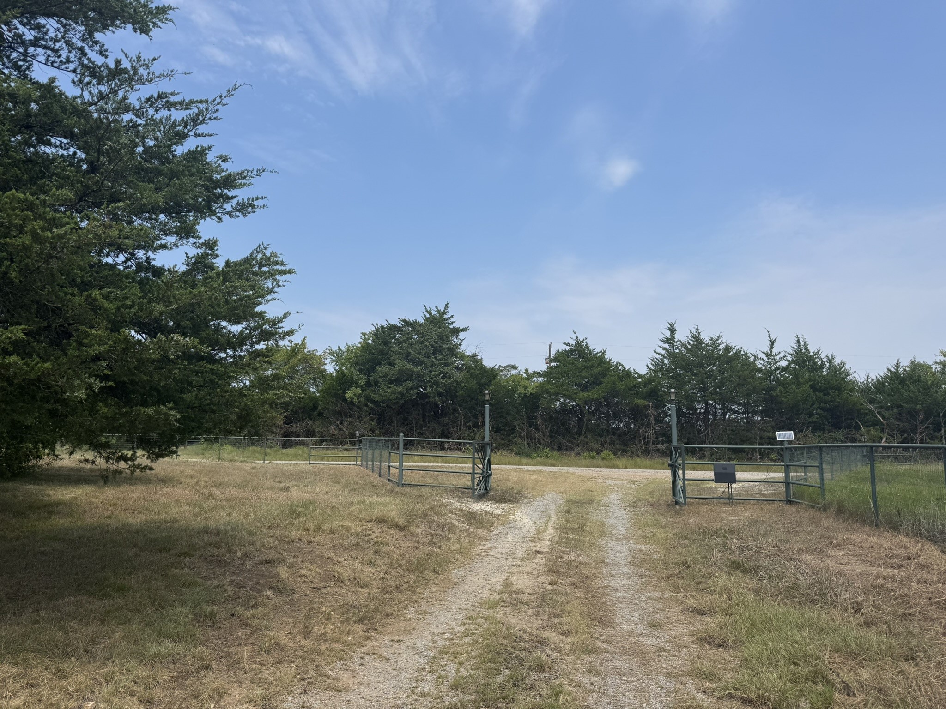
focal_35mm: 24
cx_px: 473
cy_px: 354
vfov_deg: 56.8
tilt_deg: +7.8
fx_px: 656
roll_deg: +0.1
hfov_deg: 71.6
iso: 80
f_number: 1.78
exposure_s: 1/5814
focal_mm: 6.76
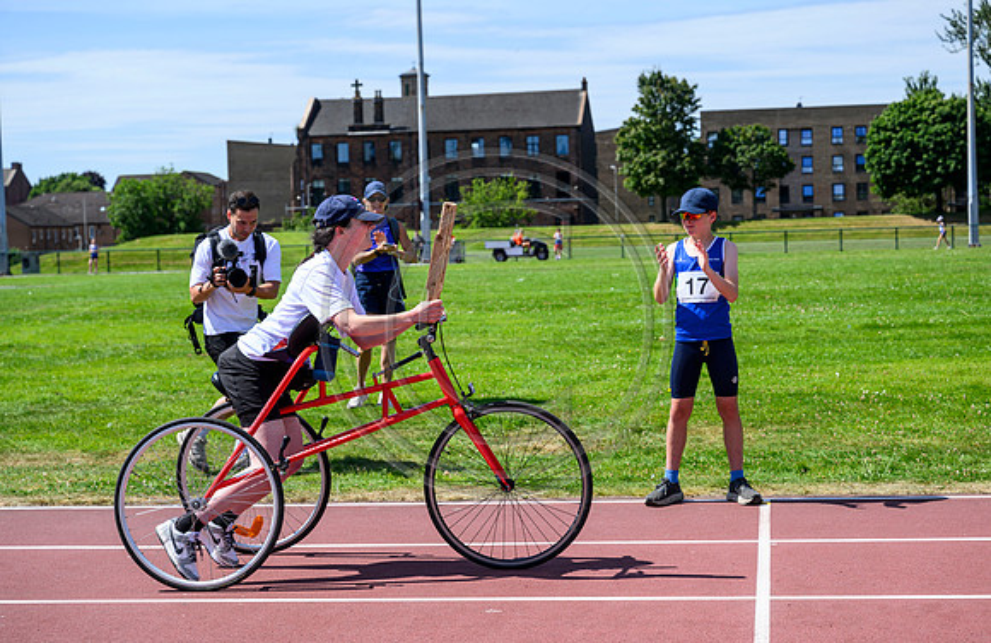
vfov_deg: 19.1
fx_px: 1908
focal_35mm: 70
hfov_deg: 29.1
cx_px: 500
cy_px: 329
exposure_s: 1/500
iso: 125
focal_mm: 68
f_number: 5.6
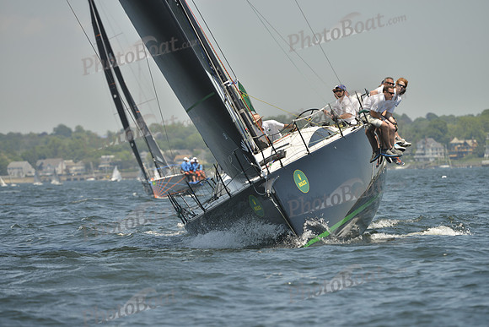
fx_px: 4619
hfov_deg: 6.1
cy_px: 164
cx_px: 244
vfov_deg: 4.0
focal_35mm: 340
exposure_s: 1/1250
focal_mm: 340
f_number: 7.1
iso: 280
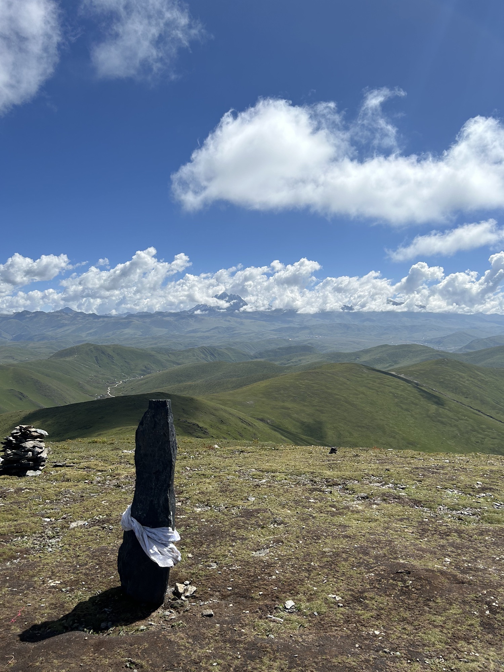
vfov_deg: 67.3
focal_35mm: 26
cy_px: 336
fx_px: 505
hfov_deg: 53.1
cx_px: 252
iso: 50
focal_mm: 5.7
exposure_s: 1/7463
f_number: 1.5
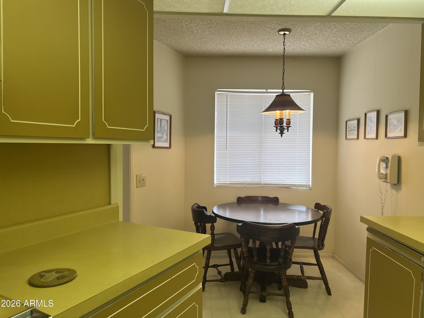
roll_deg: -1.0
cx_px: 212
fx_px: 318
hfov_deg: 67.3
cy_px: 159
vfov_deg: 53.1
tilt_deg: -2.7
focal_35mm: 26
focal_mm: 5.7
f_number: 1.5
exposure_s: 1/120
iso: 100
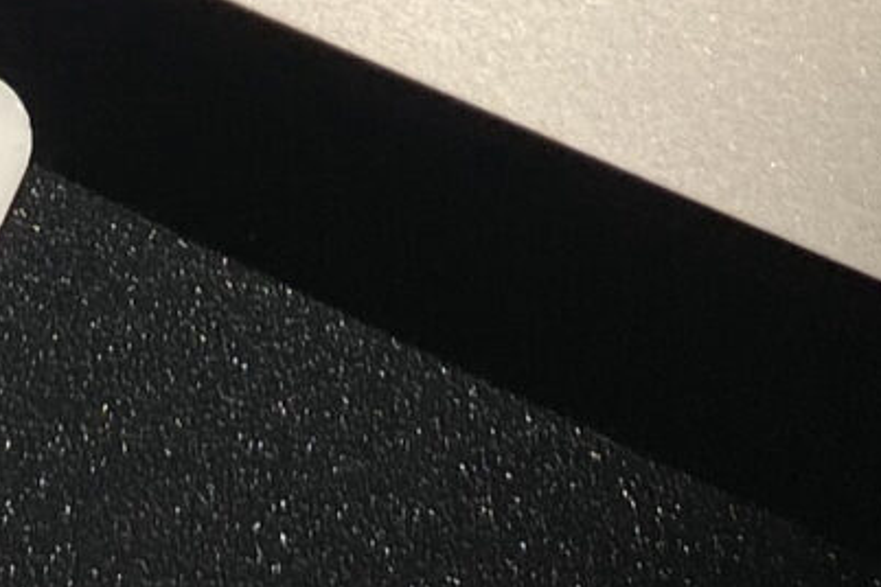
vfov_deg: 7.1
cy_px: -1196
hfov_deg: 11.9
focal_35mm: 172
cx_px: 228
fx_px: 4209
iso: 32
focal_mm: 4.25
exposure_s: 1/2890
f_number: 1.8
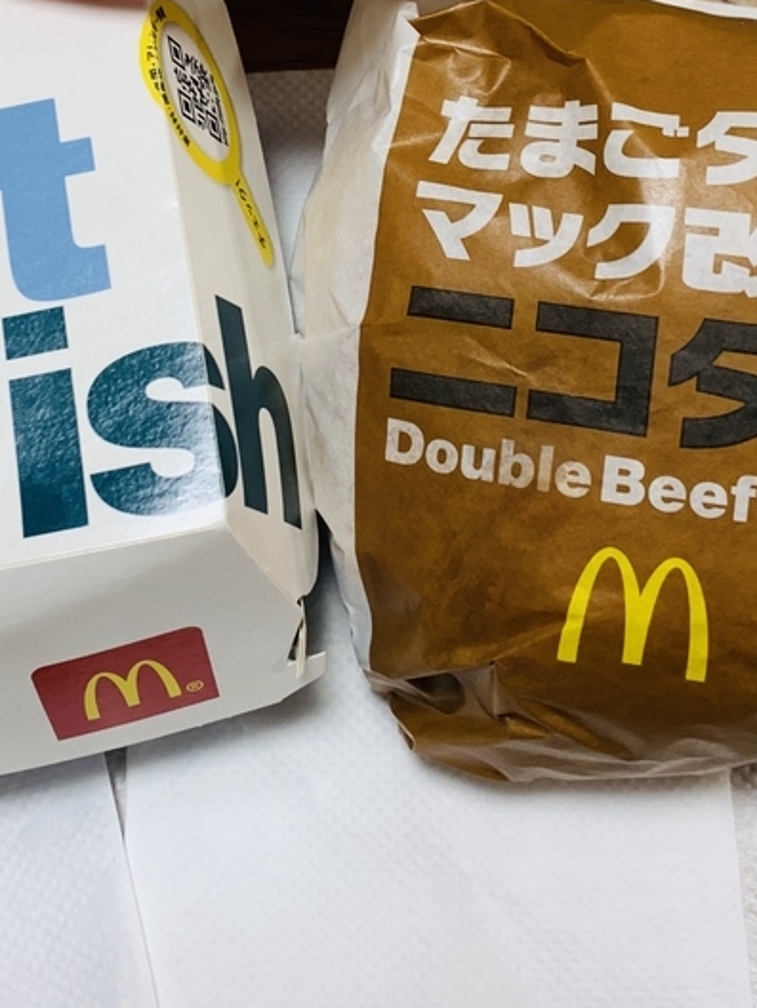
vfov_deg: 31.8
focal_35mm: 59
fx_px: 1720
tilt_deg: -69.3
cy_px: 200
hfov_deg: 24.8
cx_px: 330
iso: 64
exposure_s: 1/63
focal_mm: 4.25
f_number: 1.8
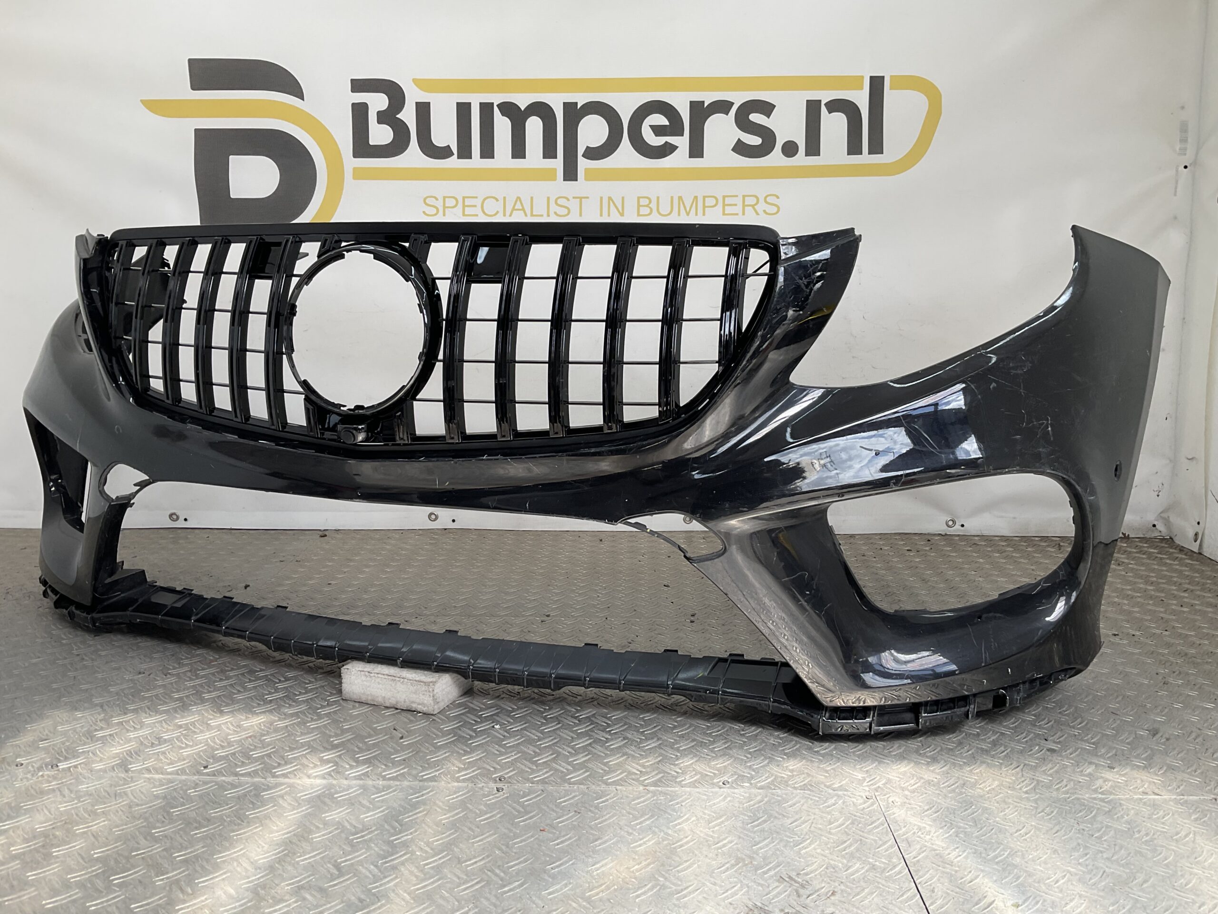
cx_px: 609
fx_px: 1020
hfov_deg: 61.7
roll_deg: -1.9
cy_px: 457
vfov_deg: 48.2
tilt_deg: -11.0
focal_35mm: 29
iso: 16
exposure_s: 1/342
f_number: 1.8
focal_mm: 3
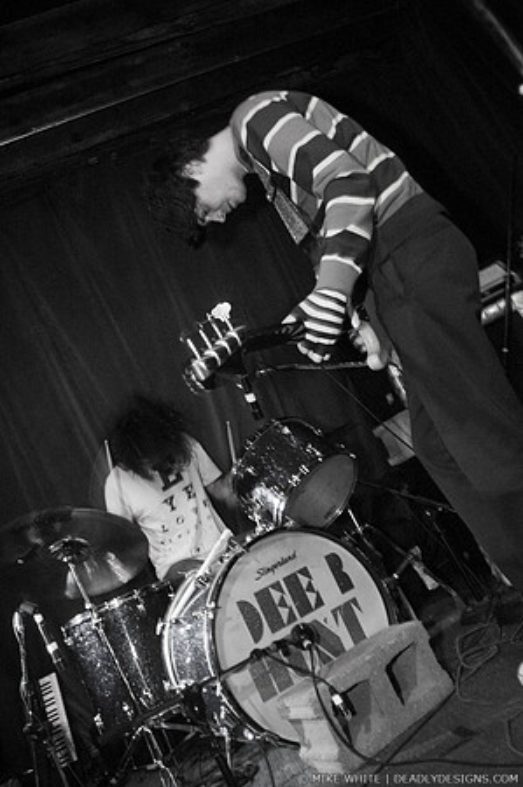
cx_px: 262
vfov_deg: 62.0
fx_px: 655
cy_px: 394
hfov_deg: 43.5
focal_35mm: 30
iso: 800
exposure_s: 1/15
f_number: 2.8
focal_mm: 20
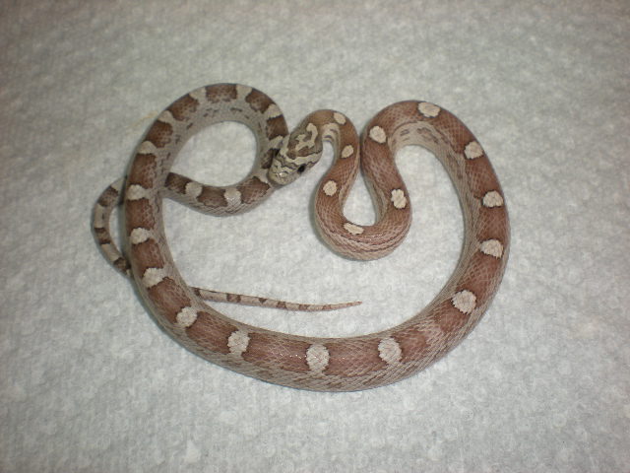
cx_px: 315
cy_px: 236
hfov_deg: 49.0
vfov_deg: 37.7
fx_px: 692
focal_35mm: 38
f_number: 4.6
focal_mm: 6.3
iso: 64
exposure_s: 1/30
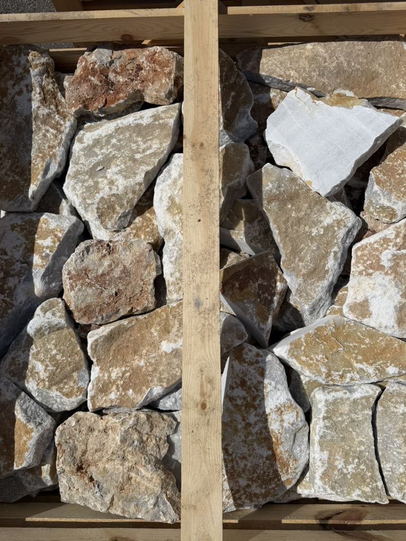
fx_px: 375
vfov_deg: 71.6
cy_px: 270
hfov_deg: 56.8
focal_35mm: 24
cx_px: 203
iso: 80
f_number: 1.78
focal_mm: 6.76
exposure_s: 1/22727
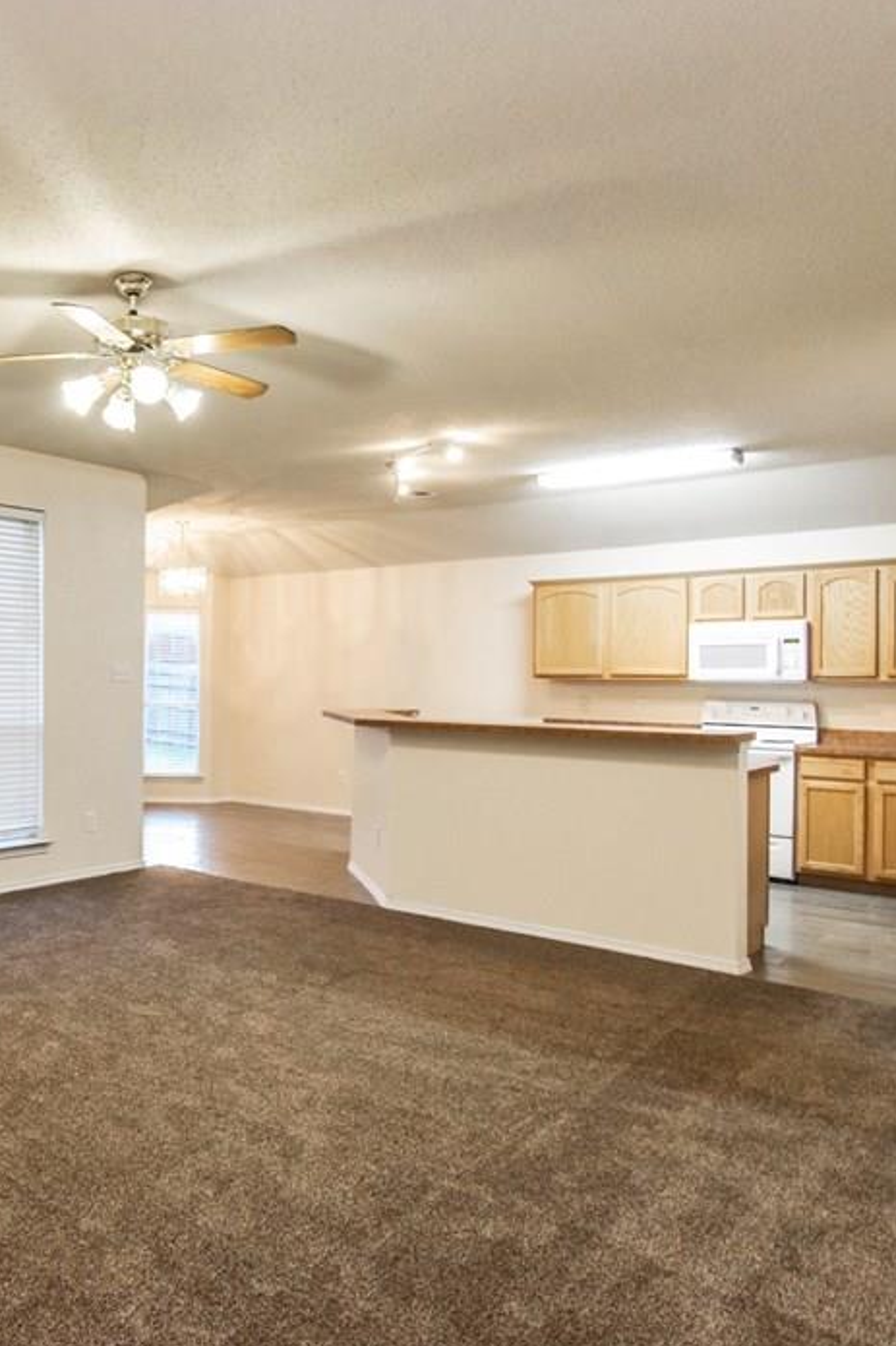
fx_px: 963
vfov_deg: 69.9
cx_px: 197
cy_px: 663
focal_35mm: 26
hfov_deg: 47.5
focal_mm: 11
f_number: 6.3
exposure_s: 1/15
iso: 800
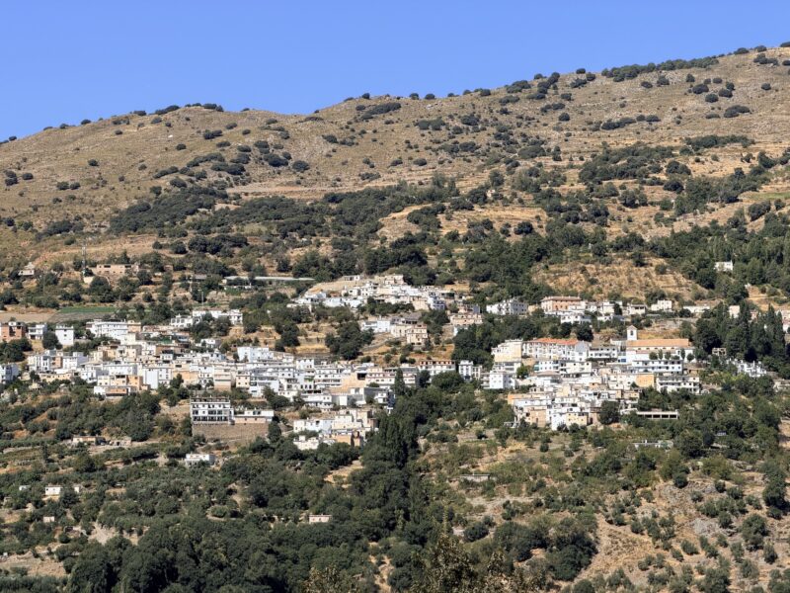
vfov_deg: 14.8
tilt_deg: +4.6
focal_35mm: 100
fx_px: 2282
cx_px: 395
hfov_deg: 19.6
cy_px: 296
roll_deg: +0.7
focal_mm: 16.89
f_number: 2.8
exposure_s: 1/1259
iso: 20
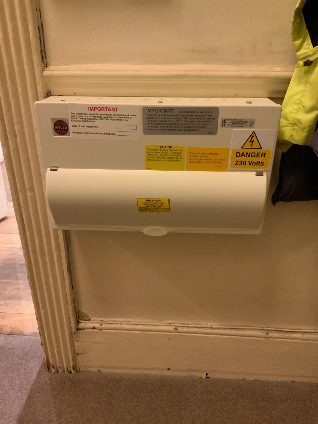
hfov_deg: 48.2
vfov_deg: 61.7
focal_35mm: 29
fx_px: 355
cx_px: 159
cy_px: 212
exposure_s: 1/25
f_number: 1.8
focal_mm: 3
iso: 320
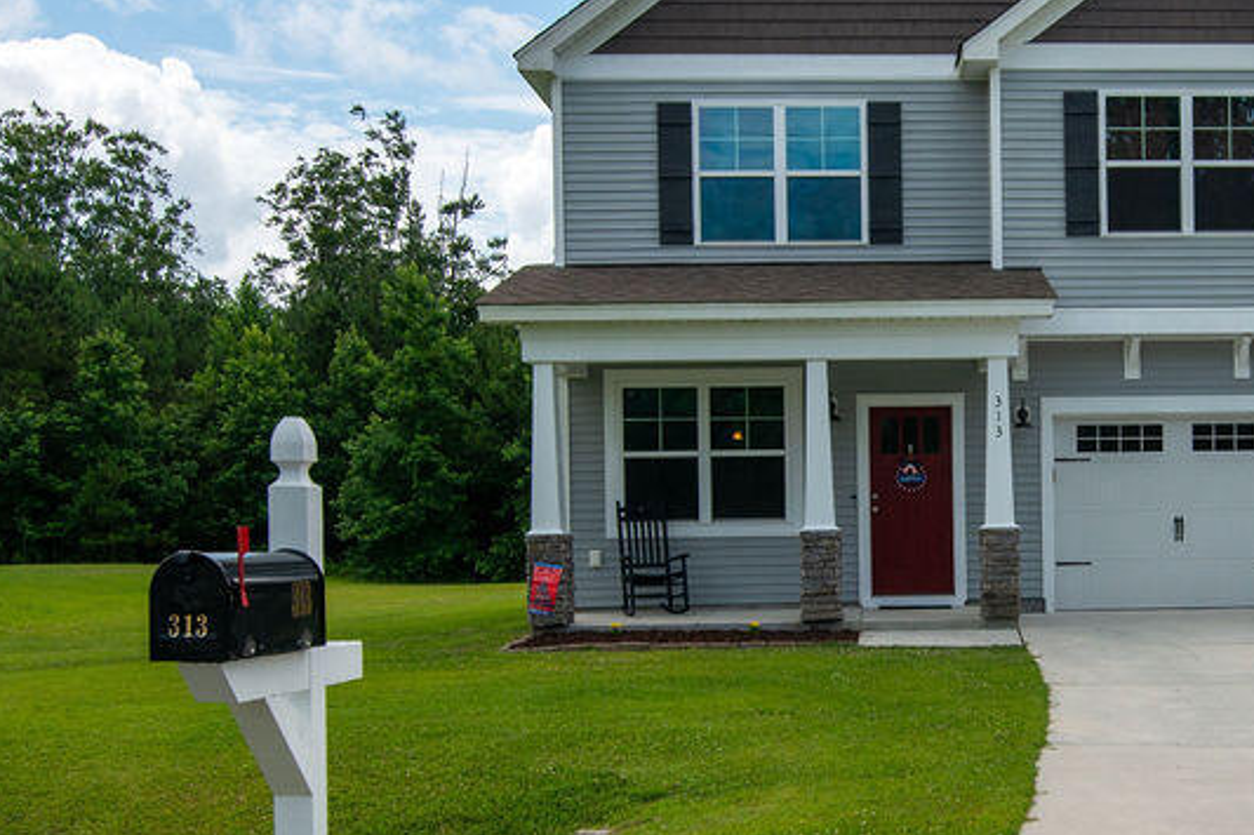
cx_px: 989
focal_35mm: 54
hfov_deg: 35.8
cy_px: 552
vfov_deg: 24.9
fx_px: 1880
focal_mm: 22
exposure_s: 1/1600
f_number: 7.1
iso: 320
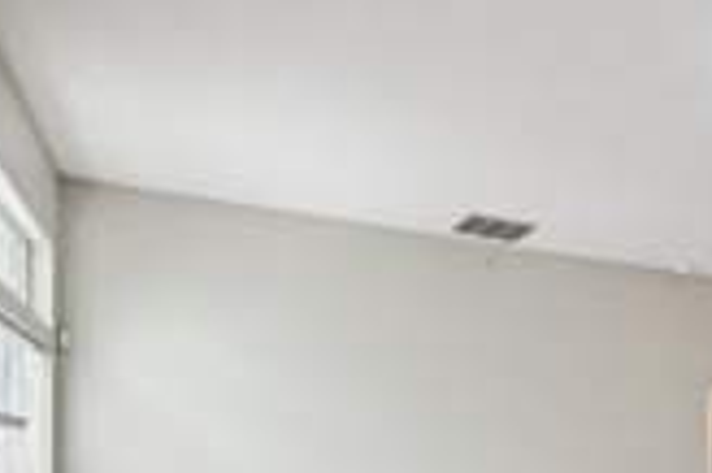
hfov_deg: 39.6
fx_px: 810
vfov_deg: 30.2
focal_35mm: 41
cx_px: 764
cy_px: 480
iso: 400
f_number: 8
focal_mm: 14
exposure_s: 1/8
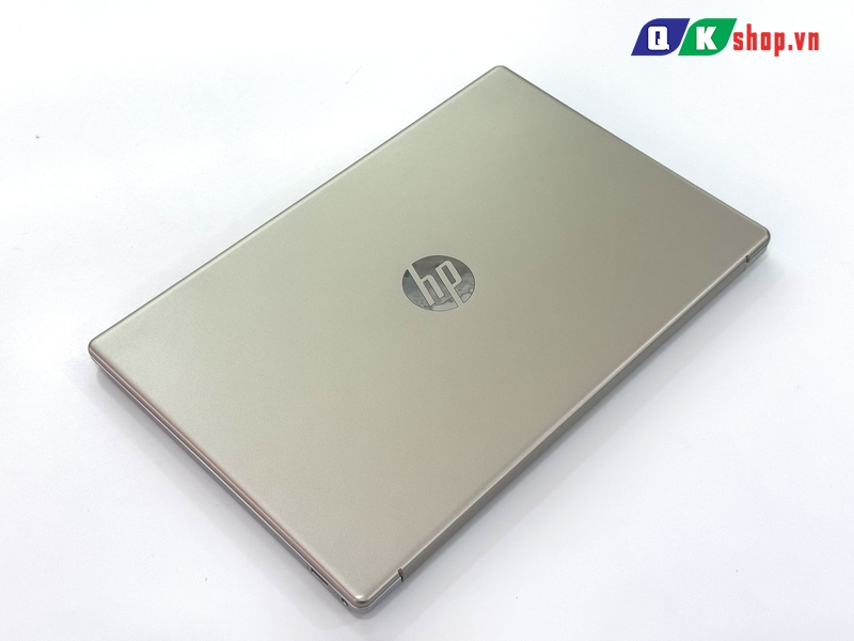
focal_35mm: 48
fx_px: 1184
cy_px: 320
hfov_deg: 39.7
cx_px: 427
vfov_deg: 30.3
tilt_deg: -52.7
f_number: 1.78
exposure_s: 1/214
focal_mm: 6.76
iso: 64
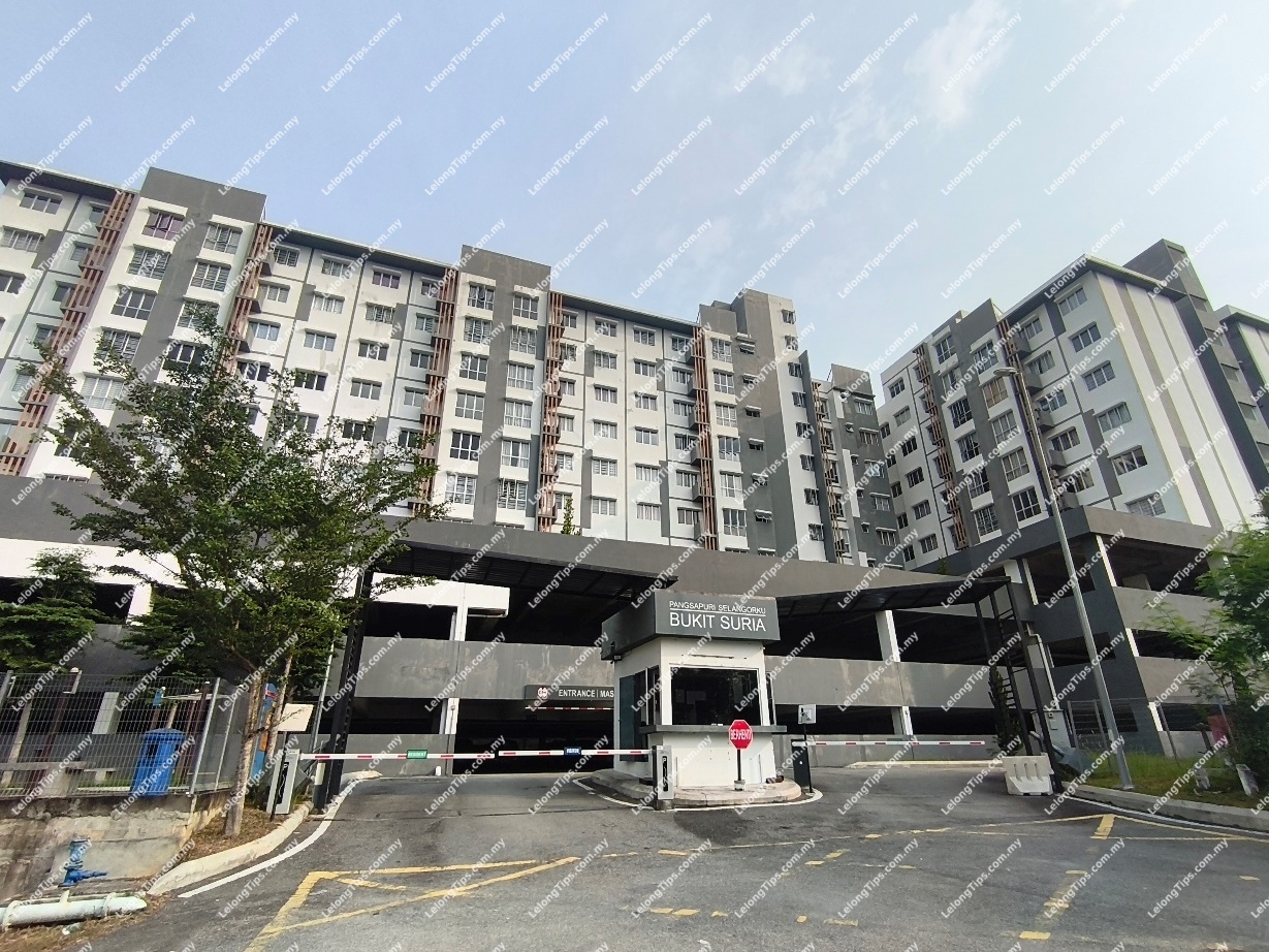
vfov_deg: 81.8
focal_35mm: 15
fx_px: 550
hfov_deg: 98.2
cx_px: 634
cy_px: 476
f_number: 2.2
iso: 50
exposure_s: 1/3017
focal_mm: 1.65
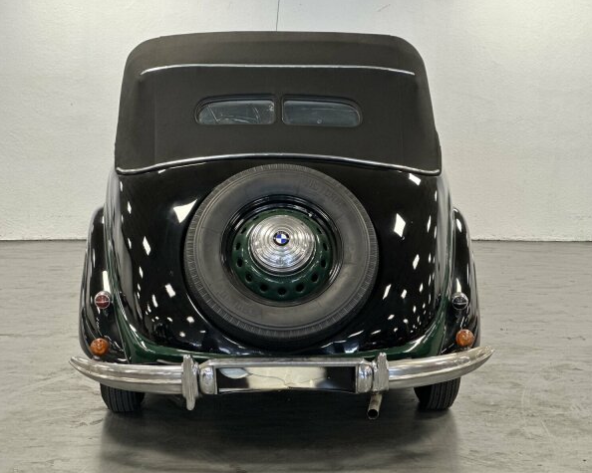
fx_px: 1419
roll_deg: -0.3
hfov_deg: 23.6
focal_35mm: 81
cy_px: 235
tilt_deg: -8.2
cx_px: 293
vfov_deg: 18.9
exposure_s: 1/40
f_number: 2.8
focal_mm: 9
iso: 250
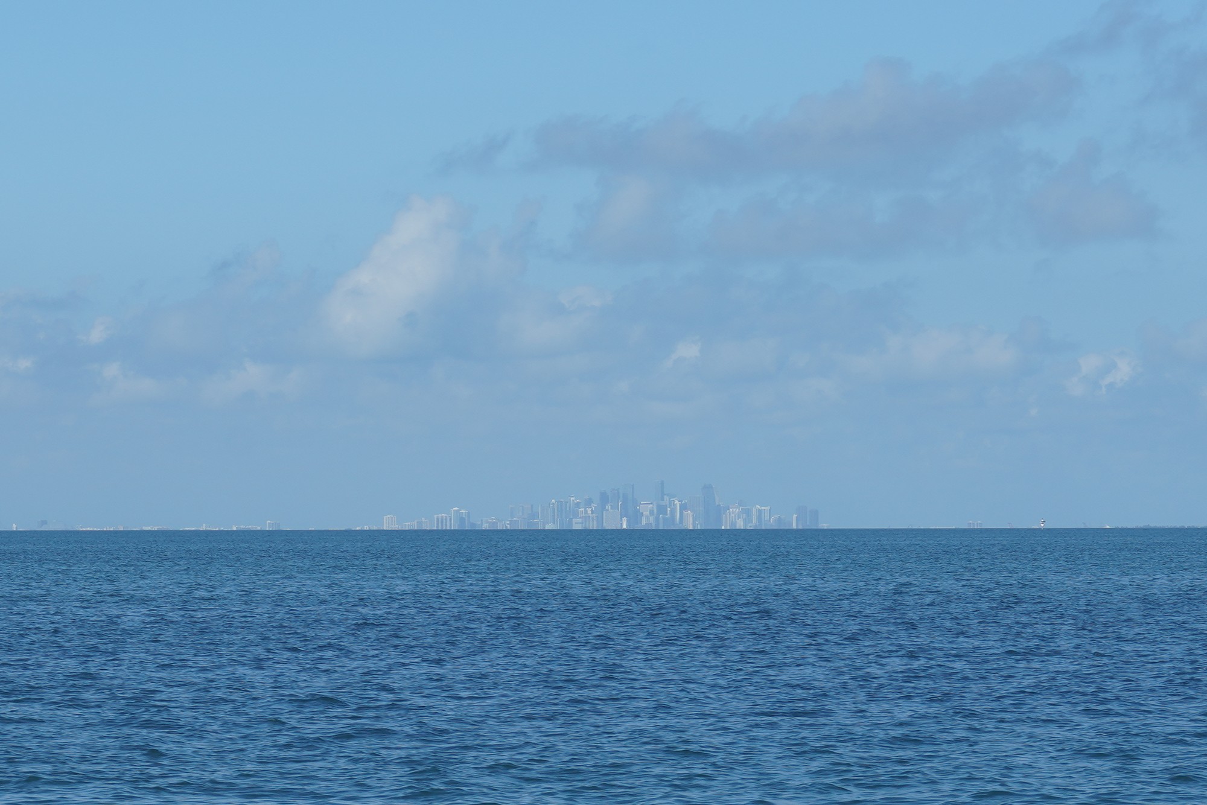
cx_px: 604
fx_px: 2012
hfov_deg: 33.4
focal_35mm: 60
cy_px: 402
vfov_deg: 22.6
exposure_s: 1/320
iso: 100
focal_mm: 60
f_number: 10
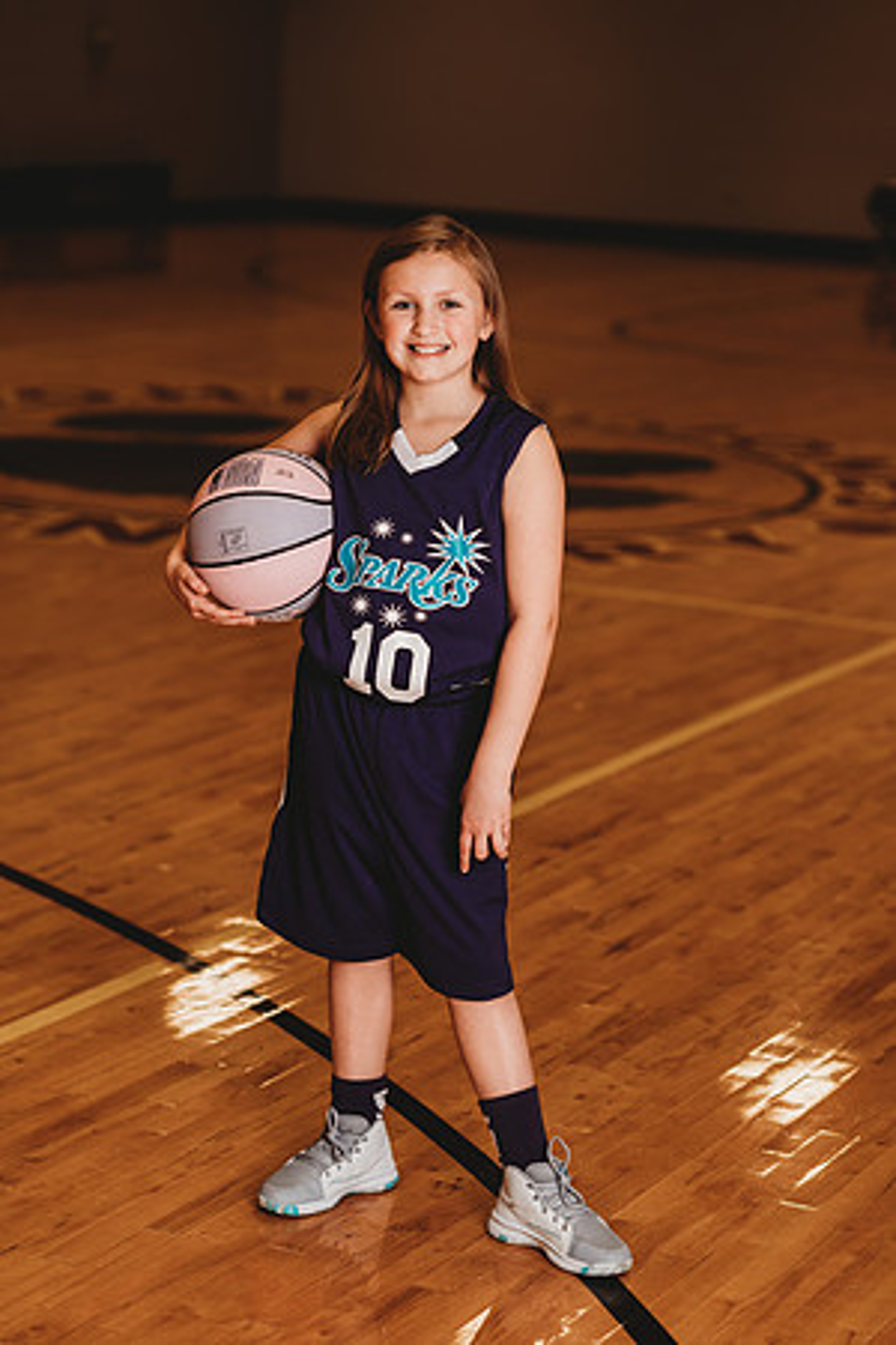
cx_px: 448
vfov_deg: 23.9
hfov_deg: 16.1
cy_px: 672
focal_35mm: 85
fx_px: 3173
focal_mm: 85
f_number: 2.5
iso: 100
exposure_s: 1/160
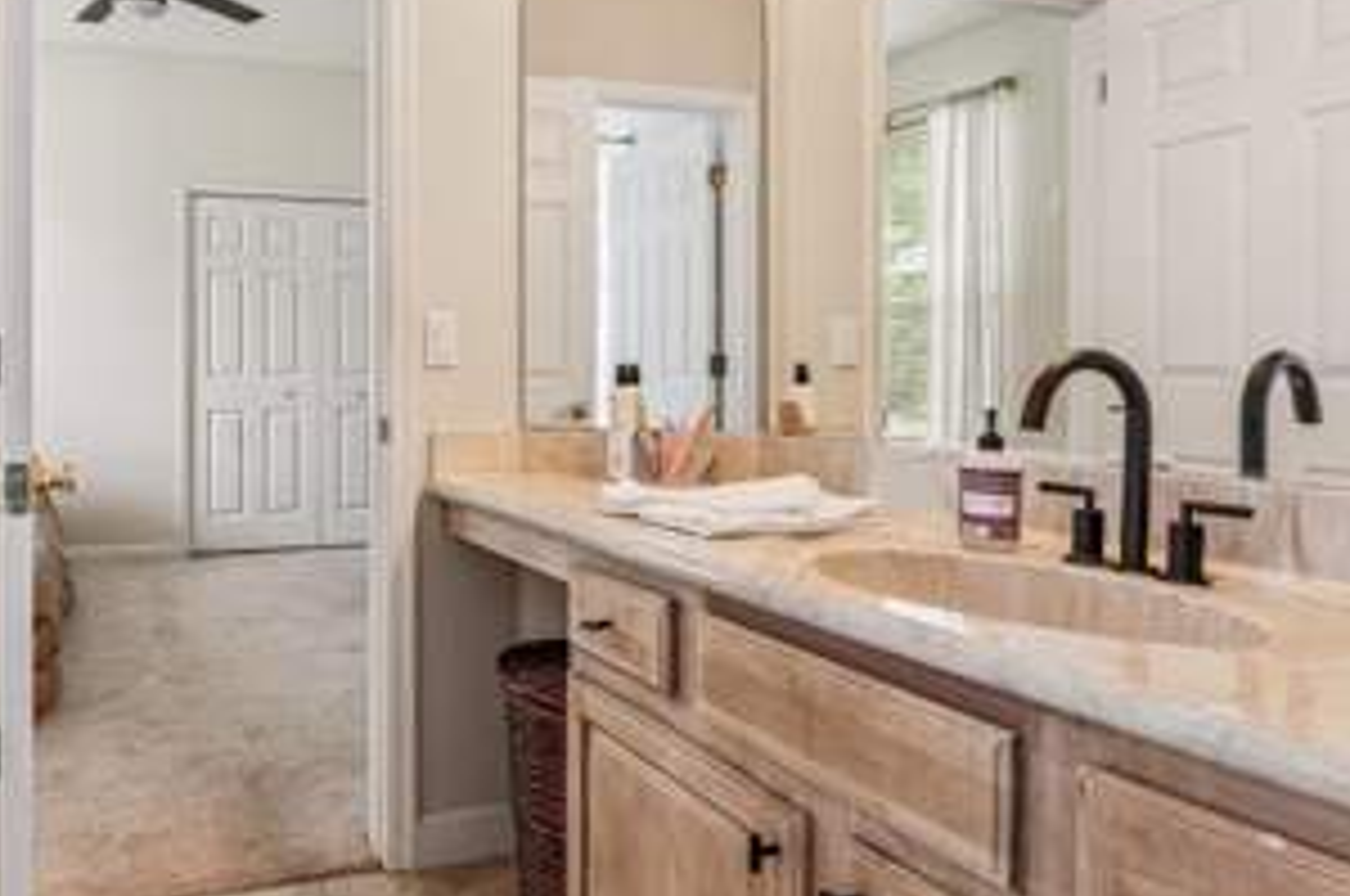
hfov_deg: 68.1
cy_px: 362
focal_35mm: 25
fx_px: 923
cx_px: 351
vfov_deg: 51.5
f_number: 11
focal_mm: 15.4
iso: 800
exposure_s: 1/15
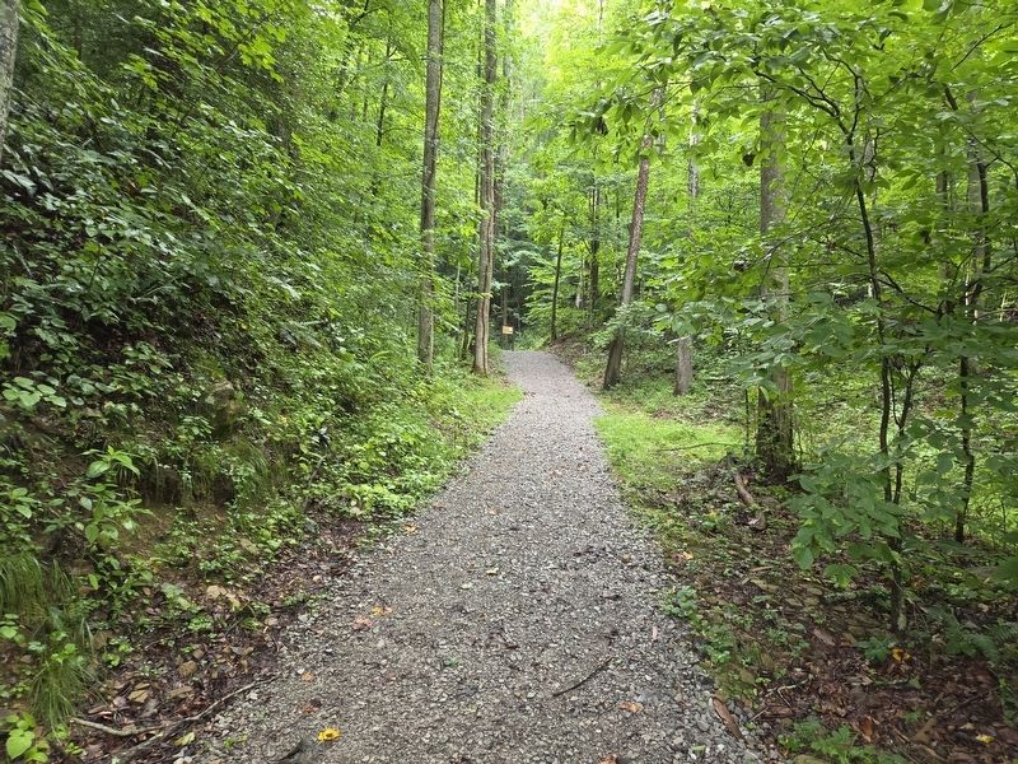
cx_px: 509
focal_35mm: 23
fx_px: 676
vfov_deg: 58.9
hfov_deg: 73.9
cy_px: 382
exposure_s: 1/120
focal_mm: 5.4
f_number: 1.8
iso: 160
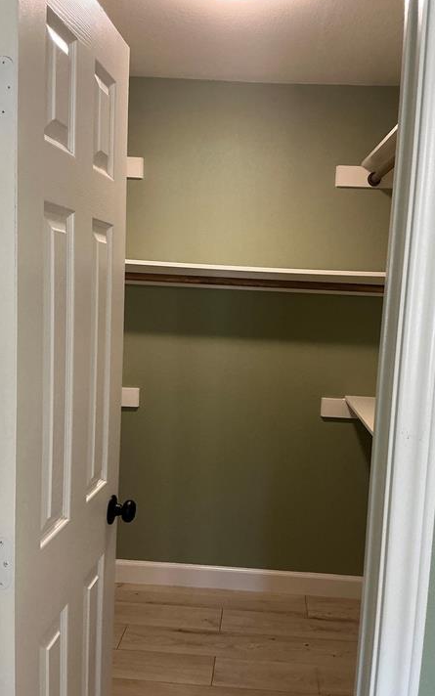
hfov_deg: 39.4
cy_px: 369
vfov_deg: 59.6
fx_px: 607
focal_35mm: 32
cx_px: 247
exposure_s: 1/60
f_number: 1.8
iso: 125
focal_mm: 3
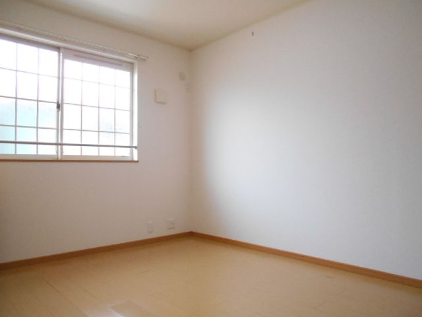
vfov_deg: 53.1
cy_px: 158
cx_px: 211
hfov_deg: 67.3
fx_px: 317
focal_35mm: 26
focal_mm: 4.6
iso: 800
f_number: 3.2
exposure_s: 1/250
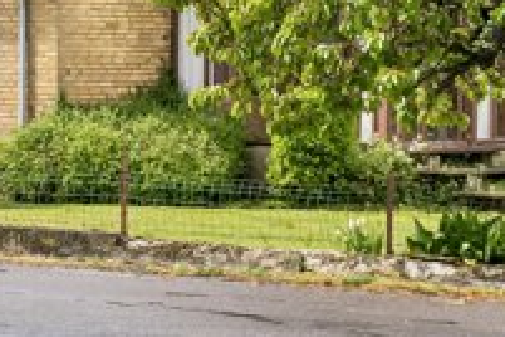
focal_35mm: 173
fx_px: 2426
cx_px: -176
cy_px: -238
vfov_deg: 7.7
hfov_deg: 11.5
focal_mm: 29
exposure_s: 1/250
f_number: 7.1
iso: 200
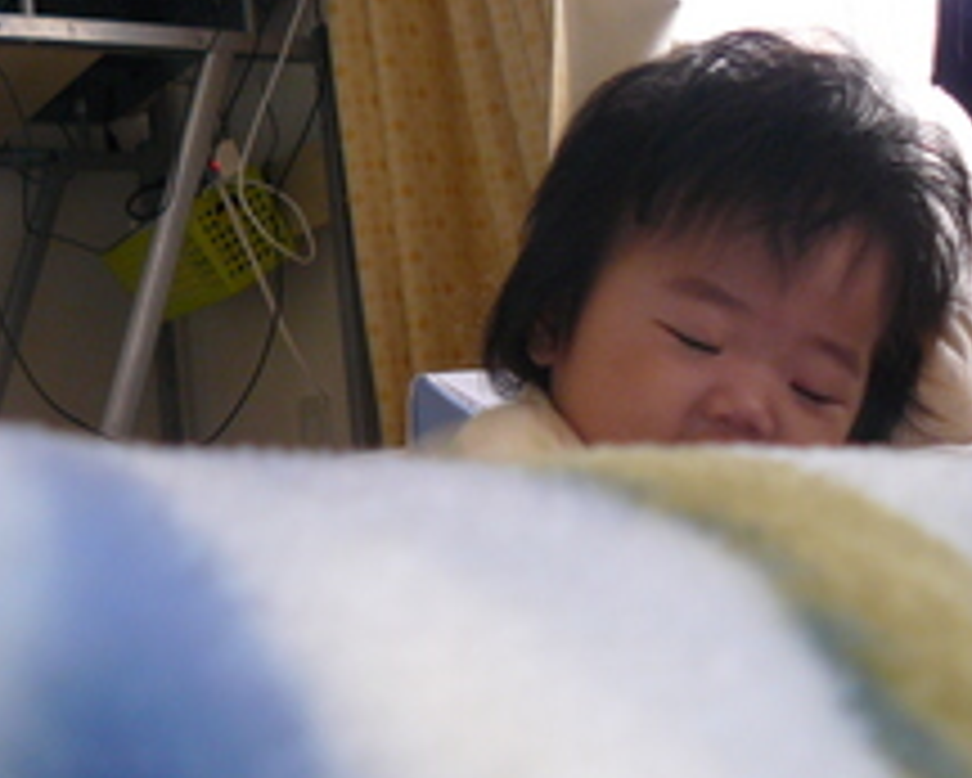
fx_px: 1871
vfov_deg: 23.5
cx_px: 220
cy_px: 477
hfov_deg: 28.6
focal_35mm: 65
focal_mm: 6
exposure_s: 1/30
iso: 125
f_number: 2.8
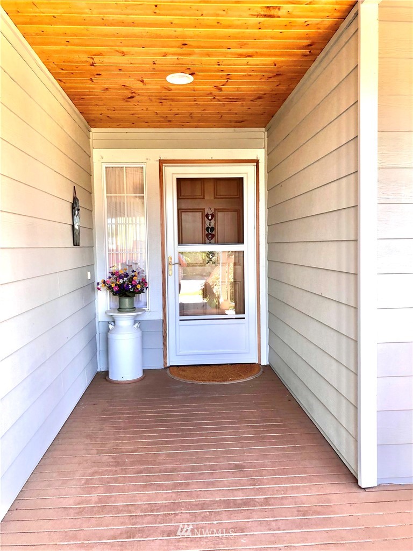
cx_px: 206
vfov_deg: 63.4
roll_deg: +0.3
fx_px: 445
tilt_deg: -2.2
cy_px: 276
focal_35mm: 28
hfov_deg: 49.7
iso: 20
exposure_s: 1/40
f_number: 1.8
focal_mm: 3.99
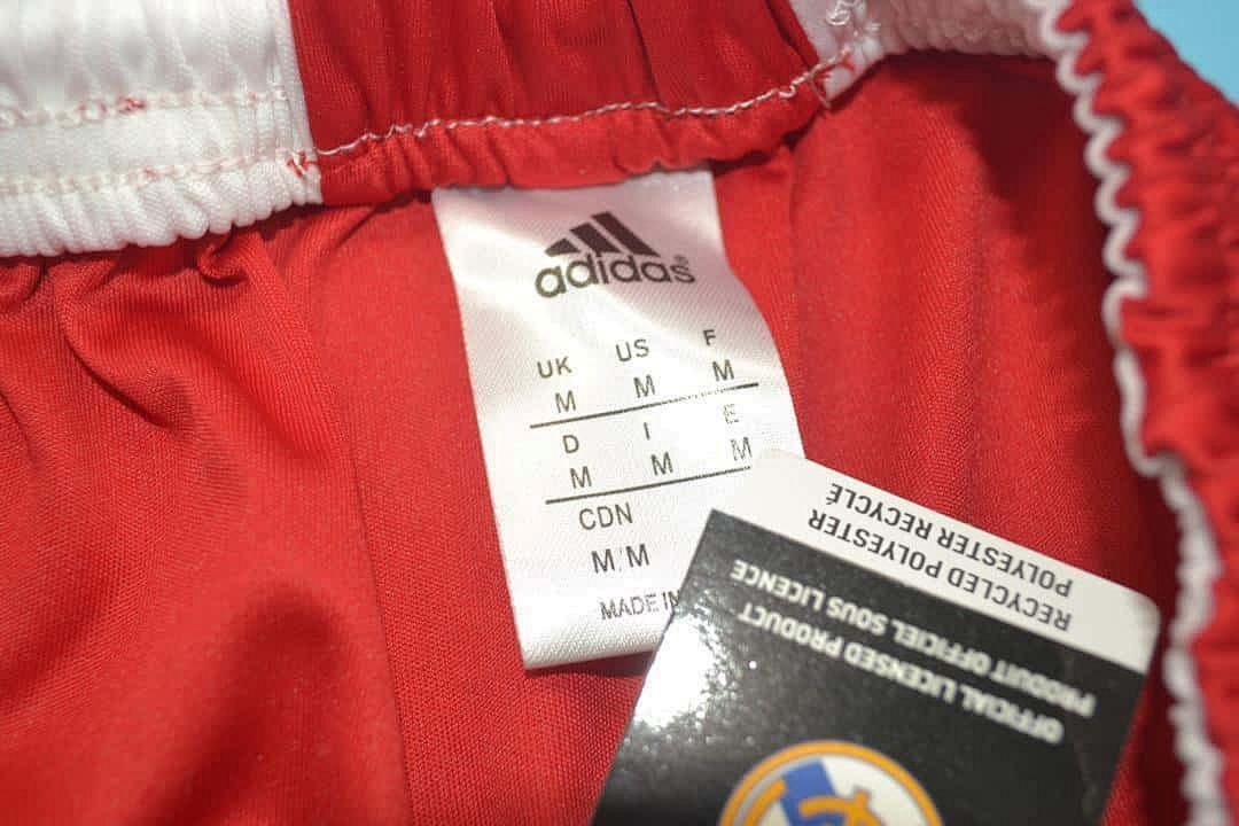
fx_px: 1652
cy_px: 413
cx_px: 620
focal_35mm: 48
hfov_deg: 41.1
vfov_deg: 28.1
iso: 200
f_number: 4.8
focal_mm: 32
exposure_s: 1/100
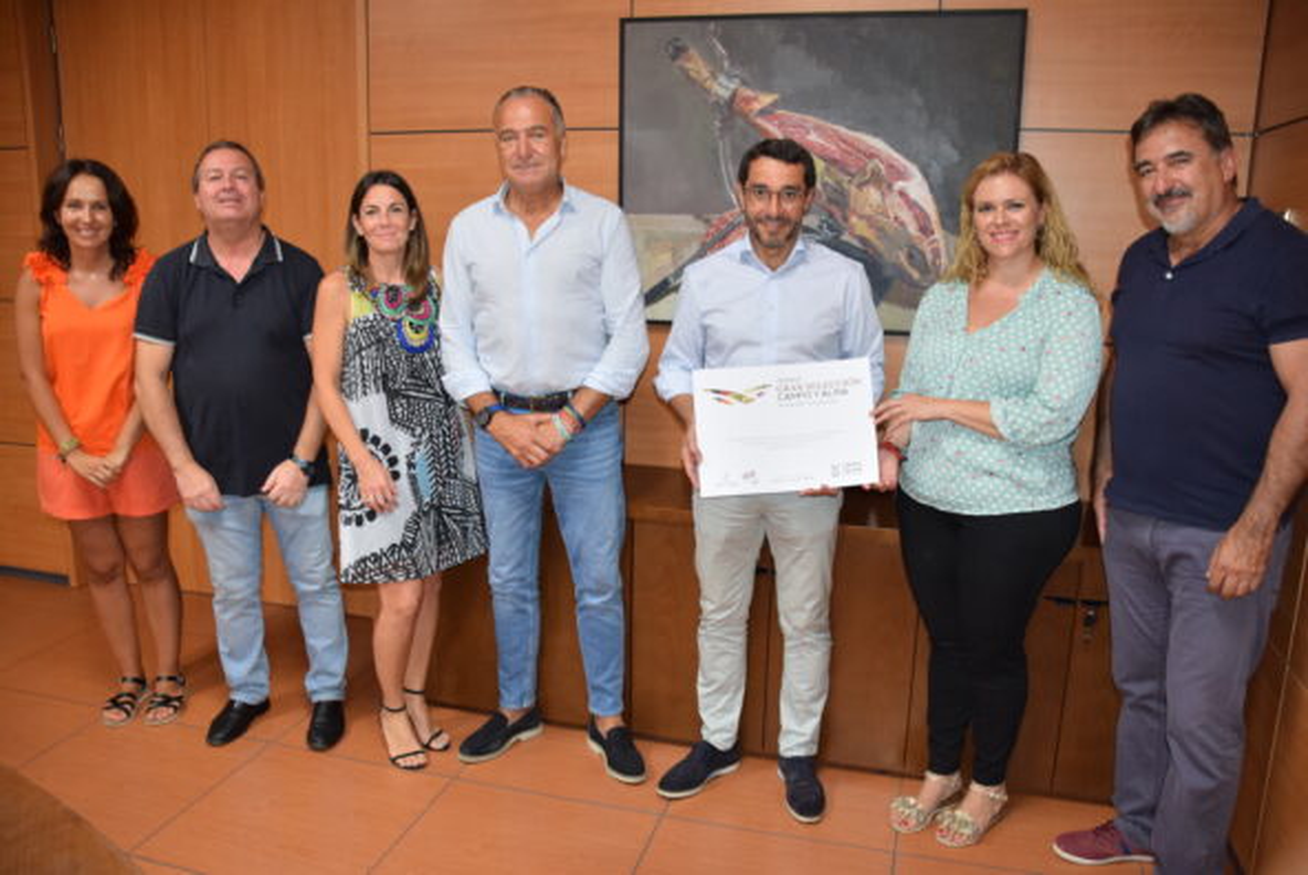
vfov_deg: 48.0
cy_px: 438
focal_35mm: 27
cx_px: 654
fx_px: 982
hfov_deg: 67.3
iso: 800
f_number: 4
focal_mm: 18
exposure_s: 1/60
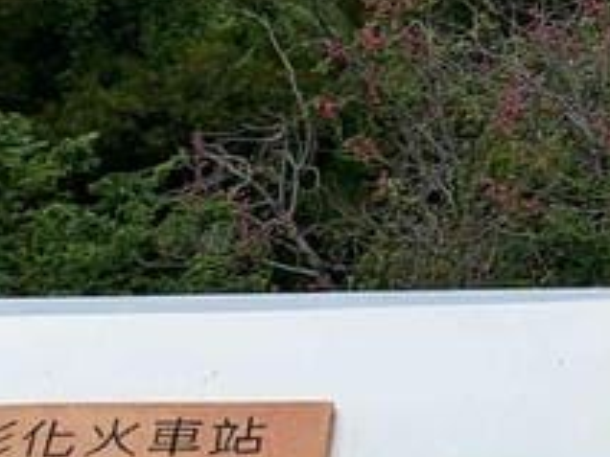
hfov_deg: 13.1
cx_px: 688
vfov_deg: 9.7
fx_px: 2590
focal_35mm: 147
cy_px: -290
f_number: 1.8
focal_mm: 4.25
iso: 25
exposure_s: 1/1235
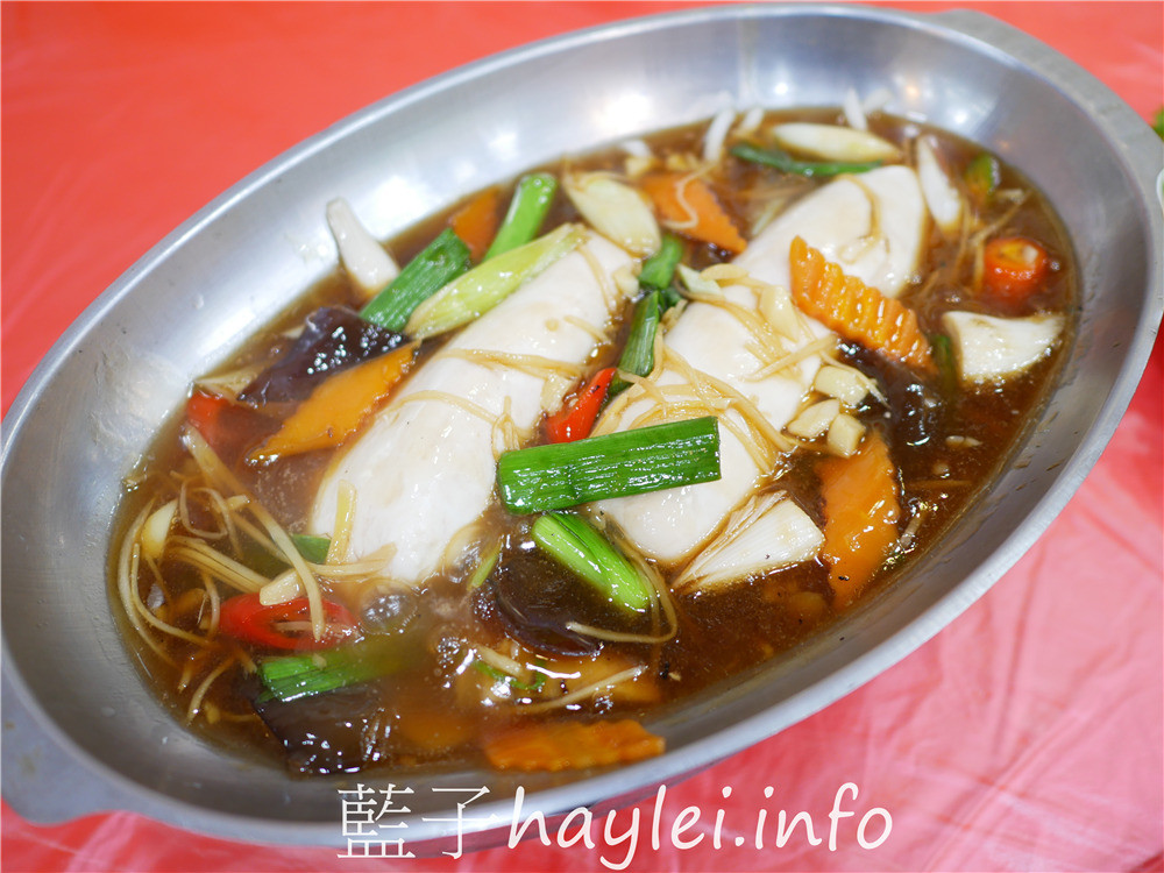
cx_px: 582
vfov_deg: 46.8
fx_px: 1009
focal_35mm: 30
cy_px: 436
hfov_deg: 60.0
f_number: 1.7
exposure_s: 1/80
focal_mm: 15
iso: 200
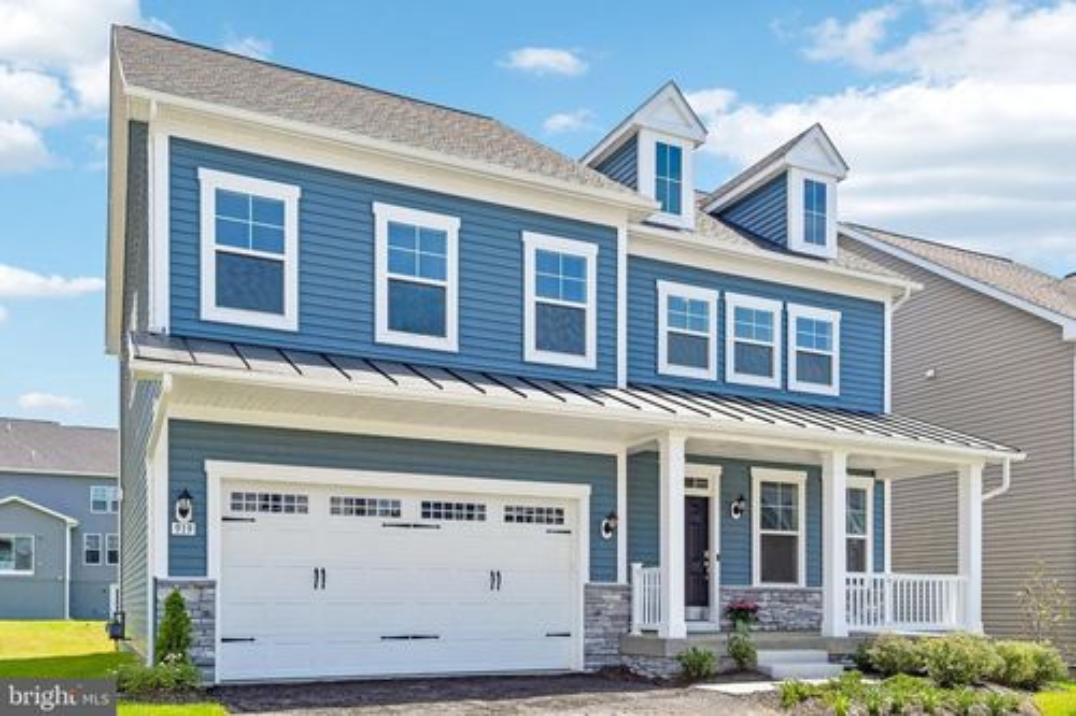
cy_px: 358
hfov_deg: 63.7
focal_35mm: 29
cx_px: 538
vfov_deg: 44.9
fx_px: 866
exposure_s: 1/2500
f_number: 8
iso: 400
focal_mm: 29
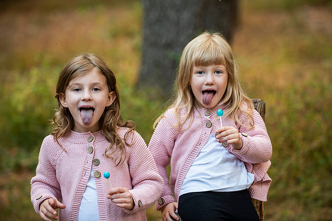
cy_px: 105
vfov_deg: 9.3
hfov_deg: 14.0
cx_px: 174
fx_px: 1355
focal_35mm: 147
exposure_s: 1/100
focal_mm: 140
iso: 250
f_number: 3.5
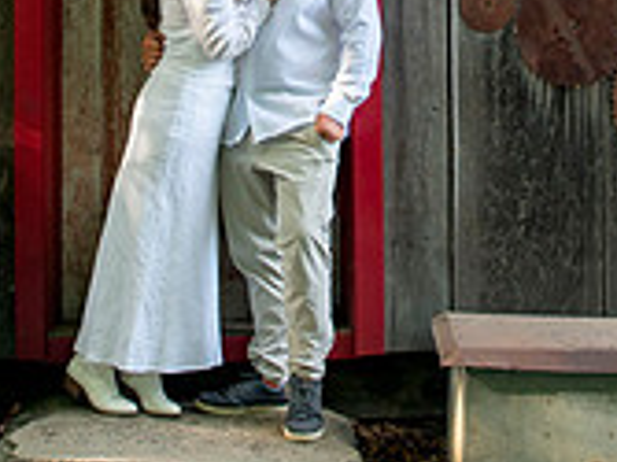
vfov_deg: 16.7
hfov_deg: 23.2
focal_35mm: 84
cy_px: -123
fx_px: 1496
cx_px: 401
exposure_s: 1/100
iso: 400
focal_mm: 24
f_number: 5
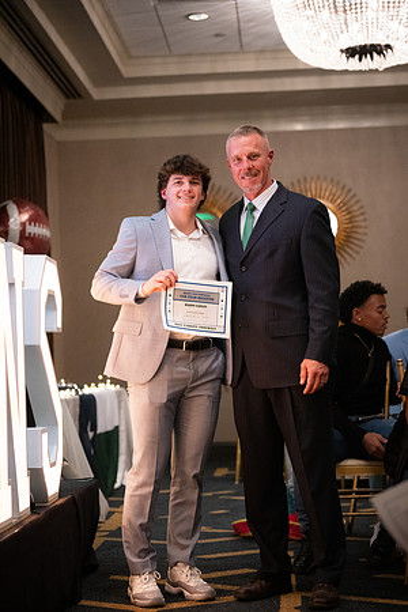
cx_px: 204
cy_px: 306
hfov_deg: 19.5
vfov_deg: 28.8
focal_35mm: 70
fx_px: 1190
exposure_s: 1/320
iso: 12800
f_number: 2.8
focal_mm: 70
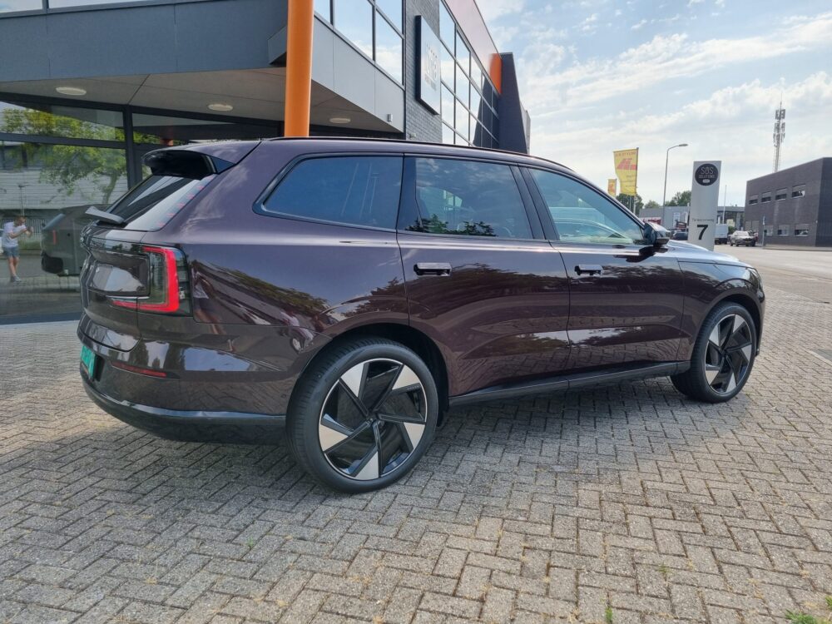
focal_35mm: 26
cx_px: 416
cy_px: 312
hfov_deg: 67.3
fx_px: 625
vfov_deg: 53.1
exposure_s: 1/1968
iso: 50
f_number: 1.8
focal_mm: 5.4
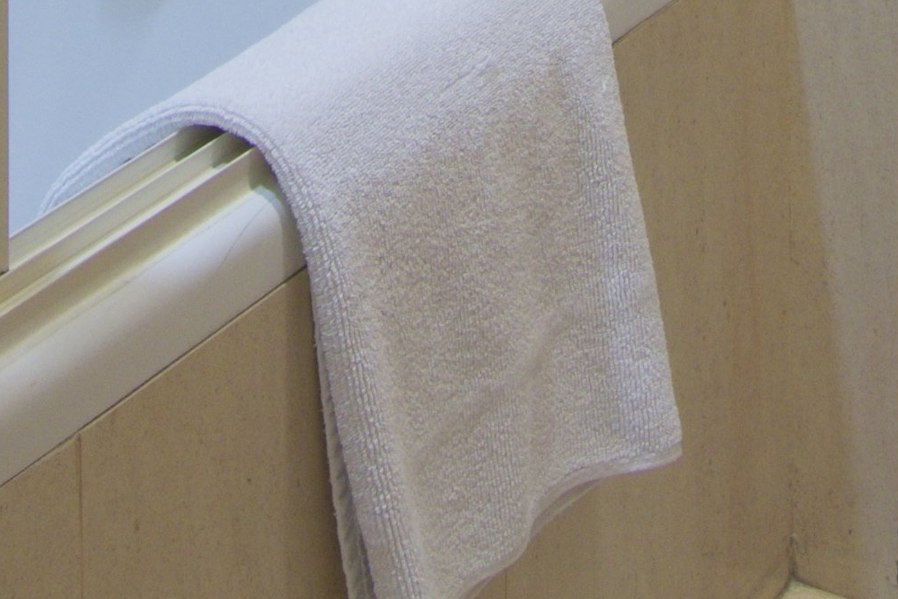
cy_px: -1138
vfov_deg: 9.9
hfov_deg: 18.8
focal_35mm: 108
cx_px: 629
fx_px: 2694
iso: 50
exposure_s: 1.3
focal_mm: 12
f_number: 9
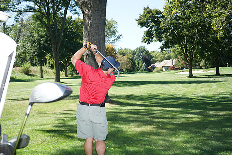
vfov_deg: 29.3
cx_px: 116
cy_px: 78
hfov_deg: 42.7
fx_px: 296
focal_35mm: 46
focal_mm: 46
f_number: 7.1
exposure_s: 1/200
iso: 200
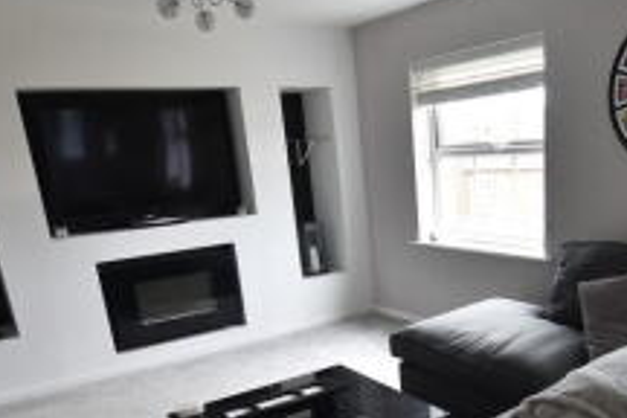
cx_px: 421
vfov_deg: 38.1
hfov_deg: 55.9
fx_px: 575
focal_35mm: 33
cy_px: 350
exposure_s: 1/25
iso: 100
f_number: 3.5
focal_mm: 10
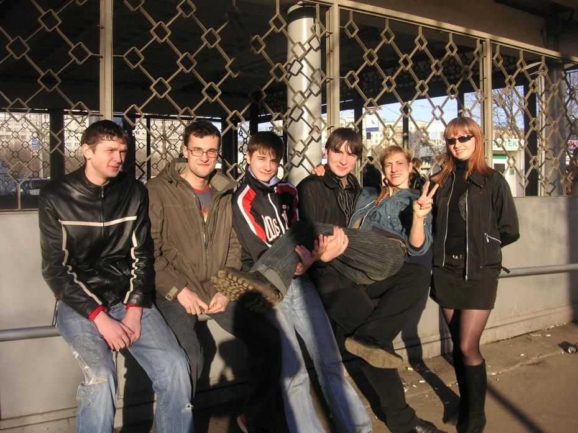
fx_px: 618
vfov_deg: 38.7
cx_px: 289
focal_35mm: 37
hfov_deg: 50.1
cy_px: 216
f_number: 2.8
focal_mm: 6.1
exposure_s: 1/500
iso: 50
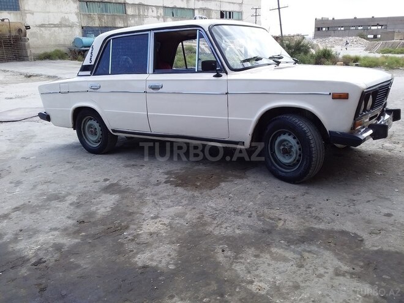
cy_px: 152
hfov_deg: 58.4
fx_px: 362
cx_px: 202
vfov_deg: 45.4
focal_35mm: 31
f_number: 2.2
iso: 40
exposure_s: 1/561
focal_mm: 3.3
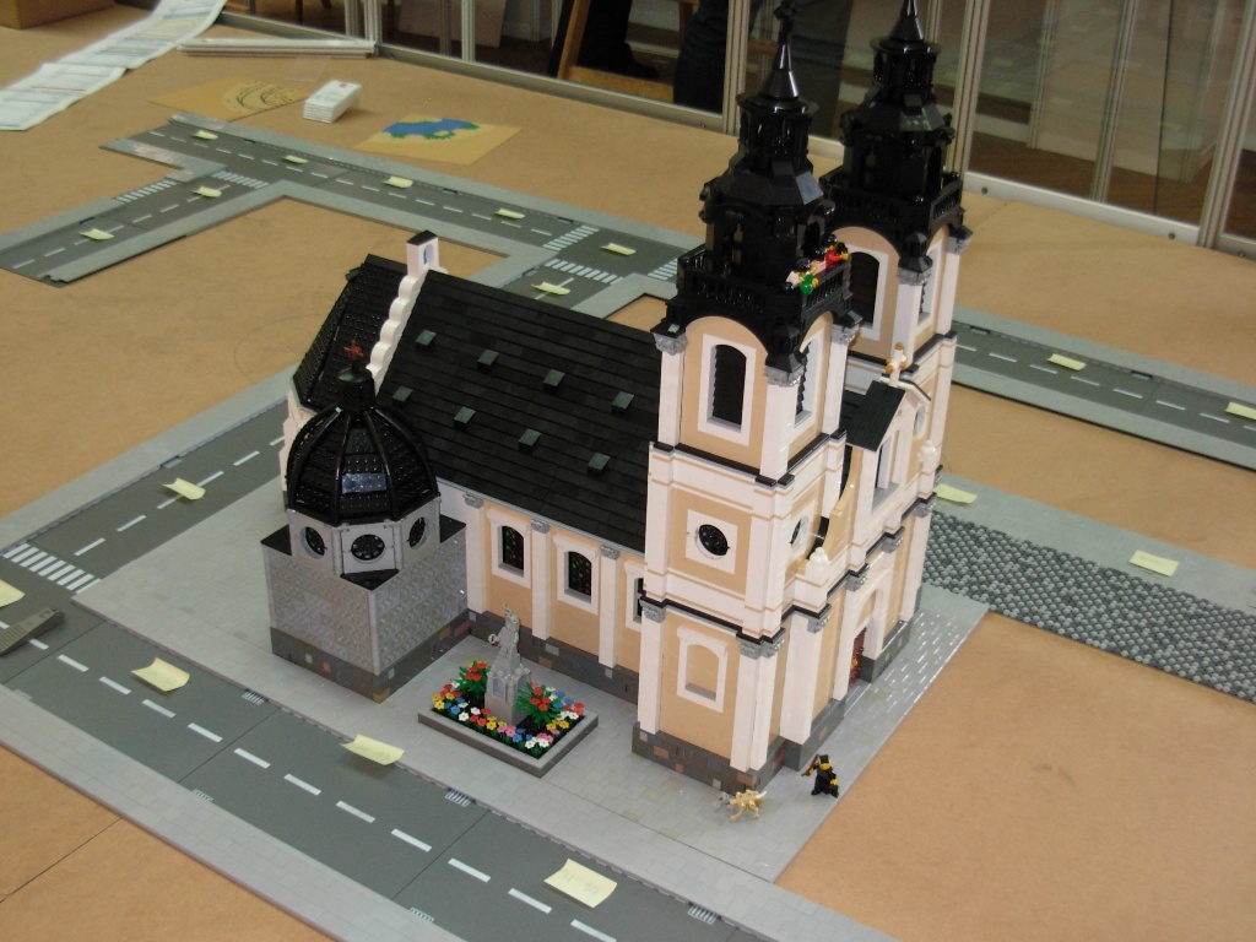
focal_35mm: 45
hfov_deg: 42.1
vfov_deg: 32.2
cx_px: 628
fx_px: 1633
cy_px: 471
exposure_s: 1/28.5
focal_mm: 7.5
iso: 200
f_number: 3.1
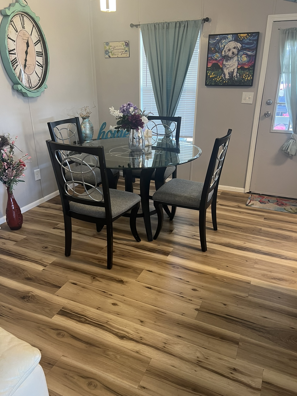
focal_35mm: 26
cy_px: 198
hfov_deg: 53.1
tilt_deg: -20.7
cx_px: 148
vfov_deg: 67.3
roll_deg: -0.1
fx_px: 297
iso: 125
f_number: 1.5
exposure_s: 1/42
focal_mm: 5.7
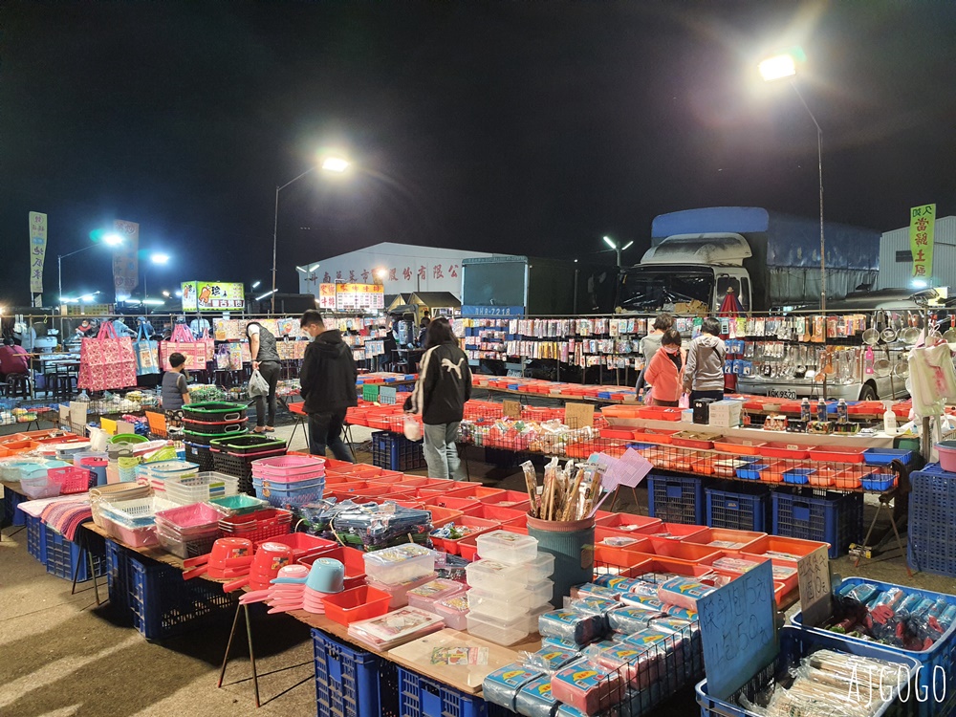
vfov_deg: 53.1
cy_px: 358
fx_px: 718
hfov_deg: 67.3
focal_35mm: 26
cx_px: 478
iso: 250
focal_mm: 4.32
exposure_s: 1/40
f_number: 1.7
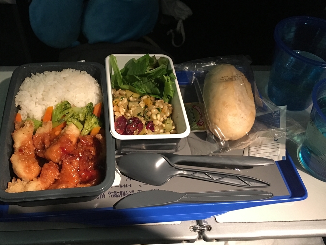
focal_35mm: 36
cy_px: 114
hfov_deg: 51.2
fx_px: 339
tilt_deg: -47.2
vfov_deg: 39.6
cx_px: 140
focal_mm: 4.15
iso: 200
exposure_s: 1/20
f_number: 2.2
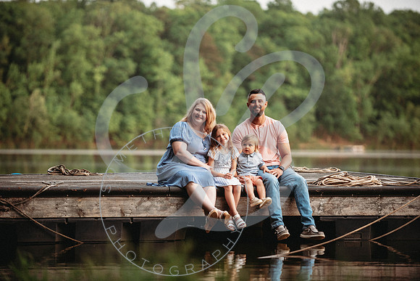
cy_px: 140
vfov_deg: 7.7
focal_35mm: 178
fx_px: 2082
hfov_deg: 11.5
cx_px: 208
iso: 250
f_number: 2.8
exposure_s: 1/200
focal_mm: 175
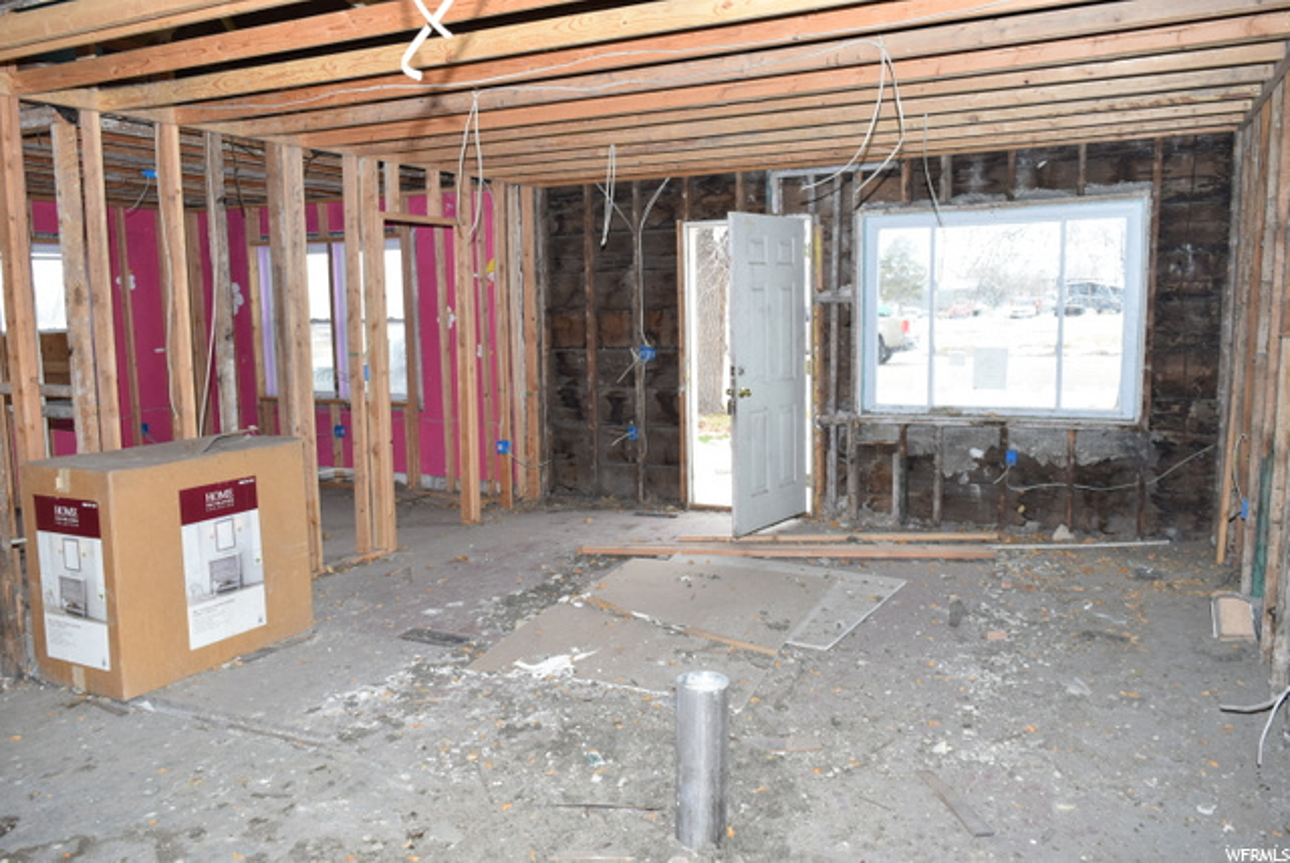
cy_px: 432
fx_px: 968
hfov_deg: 67.3
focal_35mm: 27
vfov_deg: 48.0
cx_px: 645
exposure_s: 1/125
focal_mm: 18
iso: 800
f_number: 5.6
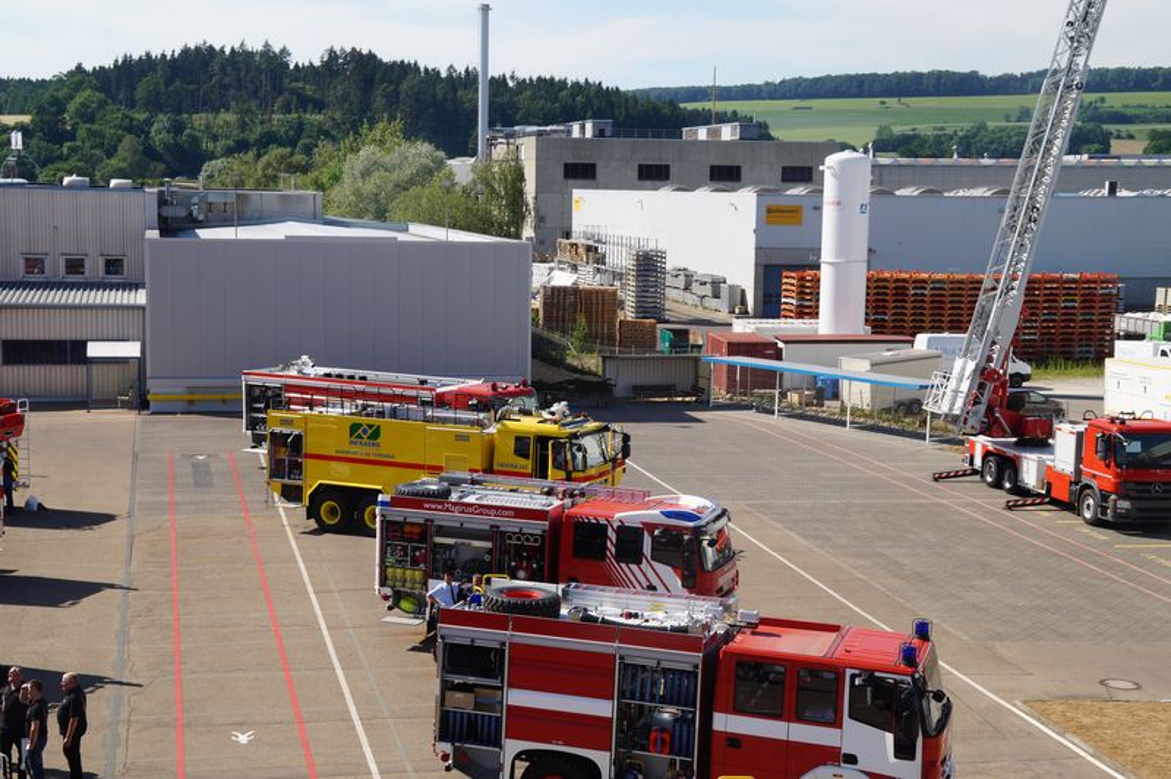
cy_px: 390
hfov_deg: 37.9
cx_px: 586
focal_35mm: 52
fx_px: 1706
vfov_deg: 25.7
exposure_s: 1/125
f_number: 10
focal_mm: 35
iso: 100
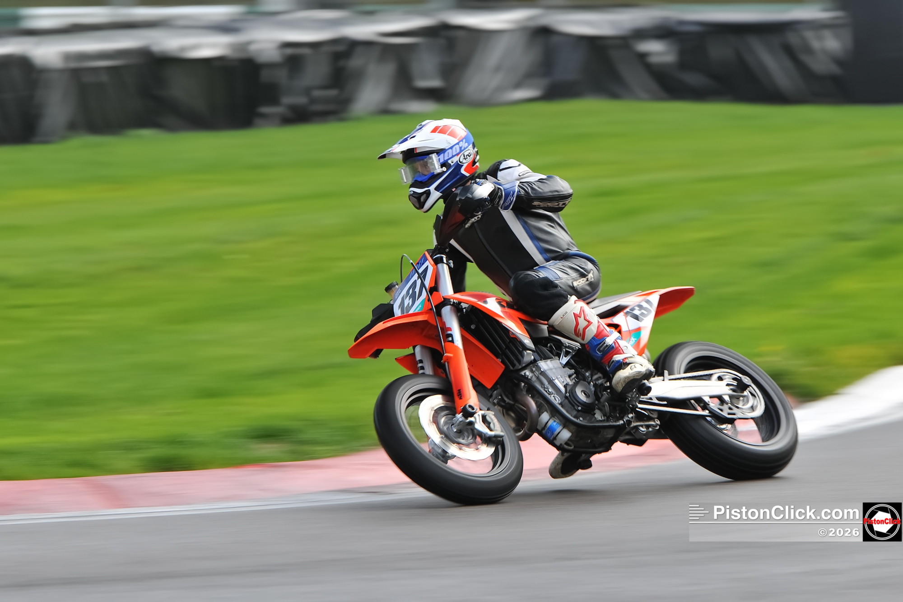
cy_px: 301
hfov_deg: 10.3
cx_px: 452
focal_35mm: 200
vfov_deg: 6.9
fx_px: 5016
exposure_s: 1/125
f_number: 5.6
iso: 250
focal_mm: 200
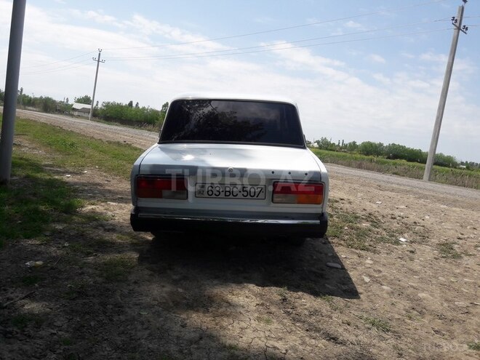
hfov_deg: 63.4
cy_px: 180
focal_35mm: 28
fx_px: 388
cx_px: 240
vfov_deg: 49.7
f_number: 1.9
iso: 40
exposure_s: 1/1838
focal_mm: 3.7
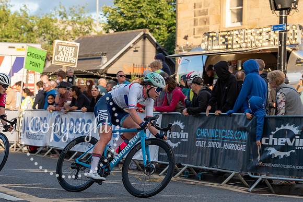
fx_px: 884
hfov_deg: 19.5
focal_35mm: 105
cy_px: 101
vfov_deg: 13.0
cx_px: 152
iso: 800
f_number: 5
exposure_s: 1/1000
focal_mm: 105
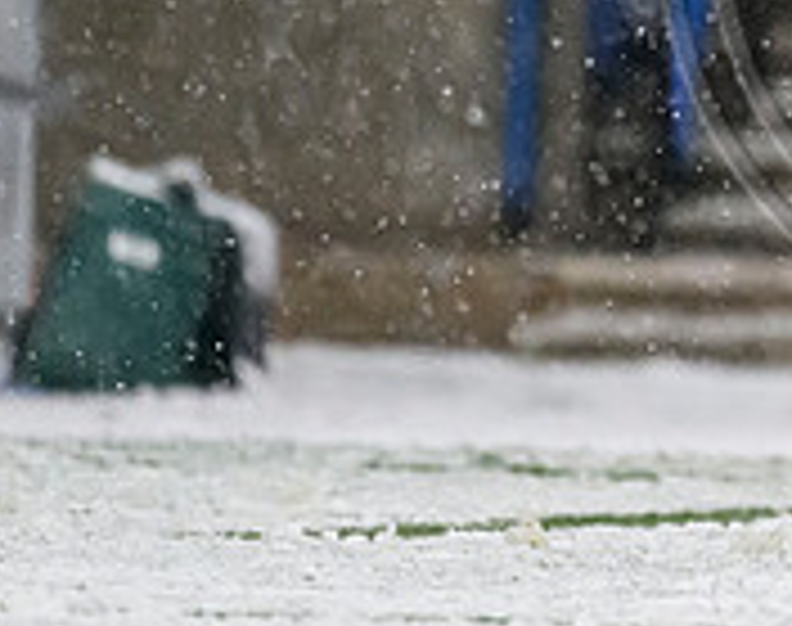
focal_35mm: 2341
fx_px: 54601
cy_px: -245
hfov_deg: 0.8
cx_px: 1586
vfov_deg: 0.7
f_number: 4
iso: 8000
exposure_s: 1/1600
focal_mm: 560
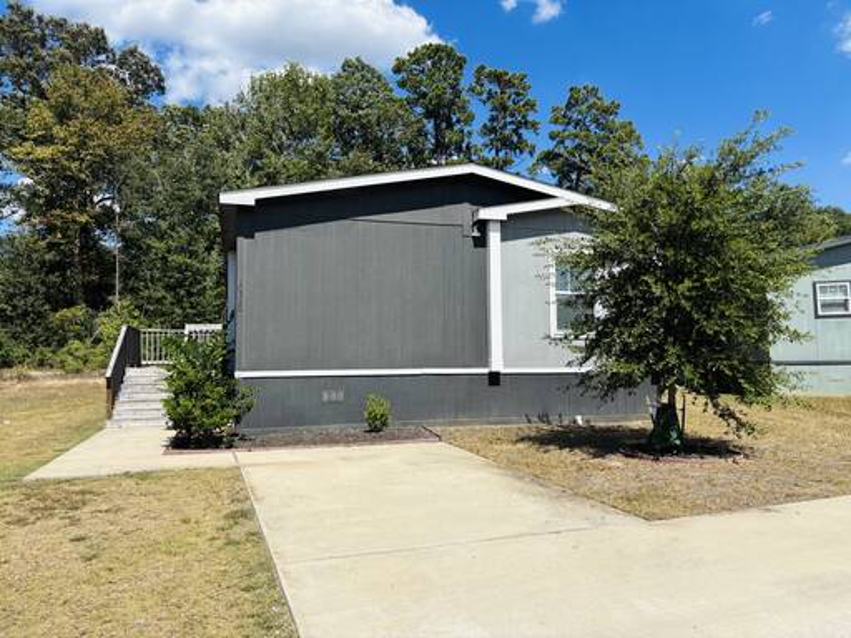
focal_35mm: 26
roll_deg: +1.0
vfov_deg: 53.1
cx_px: 426
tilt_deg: +4.2
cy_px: 319
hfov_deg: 67.3
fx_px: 639
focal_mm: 5.96
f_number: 1.6
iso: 50
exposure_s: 1/3650
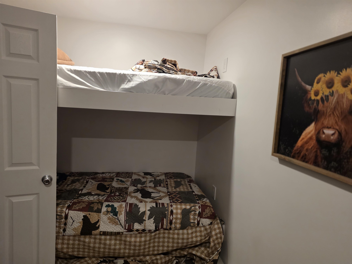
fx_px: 234
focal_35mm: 23
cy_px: 132
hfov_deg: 73.9
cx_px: 176
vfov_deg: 58.9
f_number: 1.7
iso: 400
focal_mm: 6.25
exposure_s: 1/120
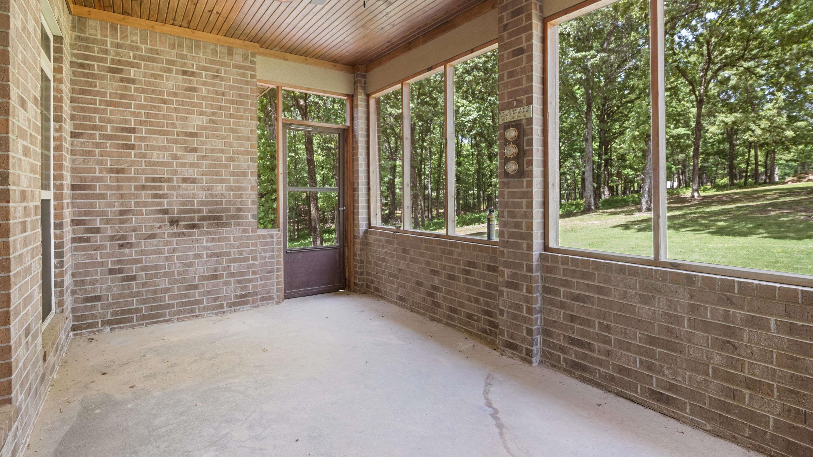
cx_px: 411
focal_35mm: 17
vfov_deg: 63.5
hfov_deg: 95.9
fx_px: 366
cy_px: 190
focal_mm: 16
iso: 1250
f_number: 5.6
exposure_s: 1/25
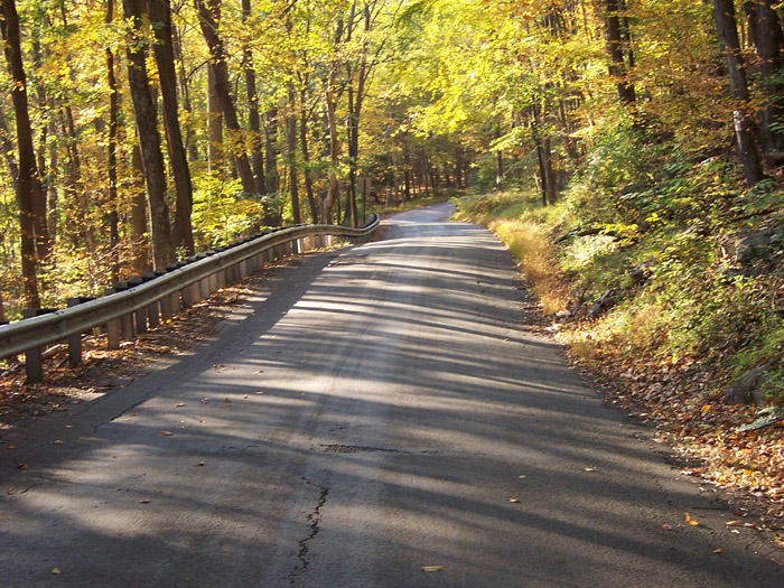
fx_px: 1653
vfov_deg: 20.2
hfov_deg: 26.7
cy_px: 294
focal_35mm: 73
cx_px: 392
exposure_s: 1/45
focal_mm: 12.1
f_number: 4.8
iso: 140
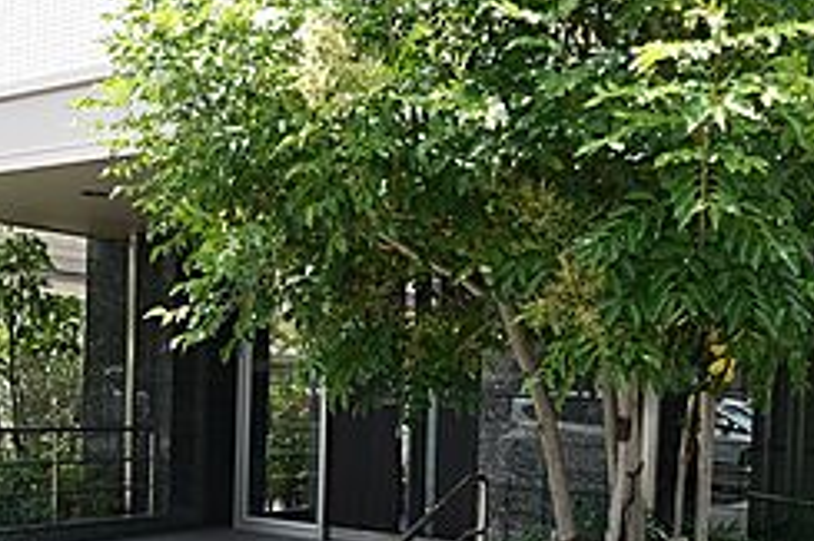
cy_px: 438
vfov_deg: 26.9
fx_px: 1107
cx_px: 402
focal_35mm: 49
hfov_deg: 40.4
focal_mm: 7.6
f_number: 2
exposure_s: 1/1250
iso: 125
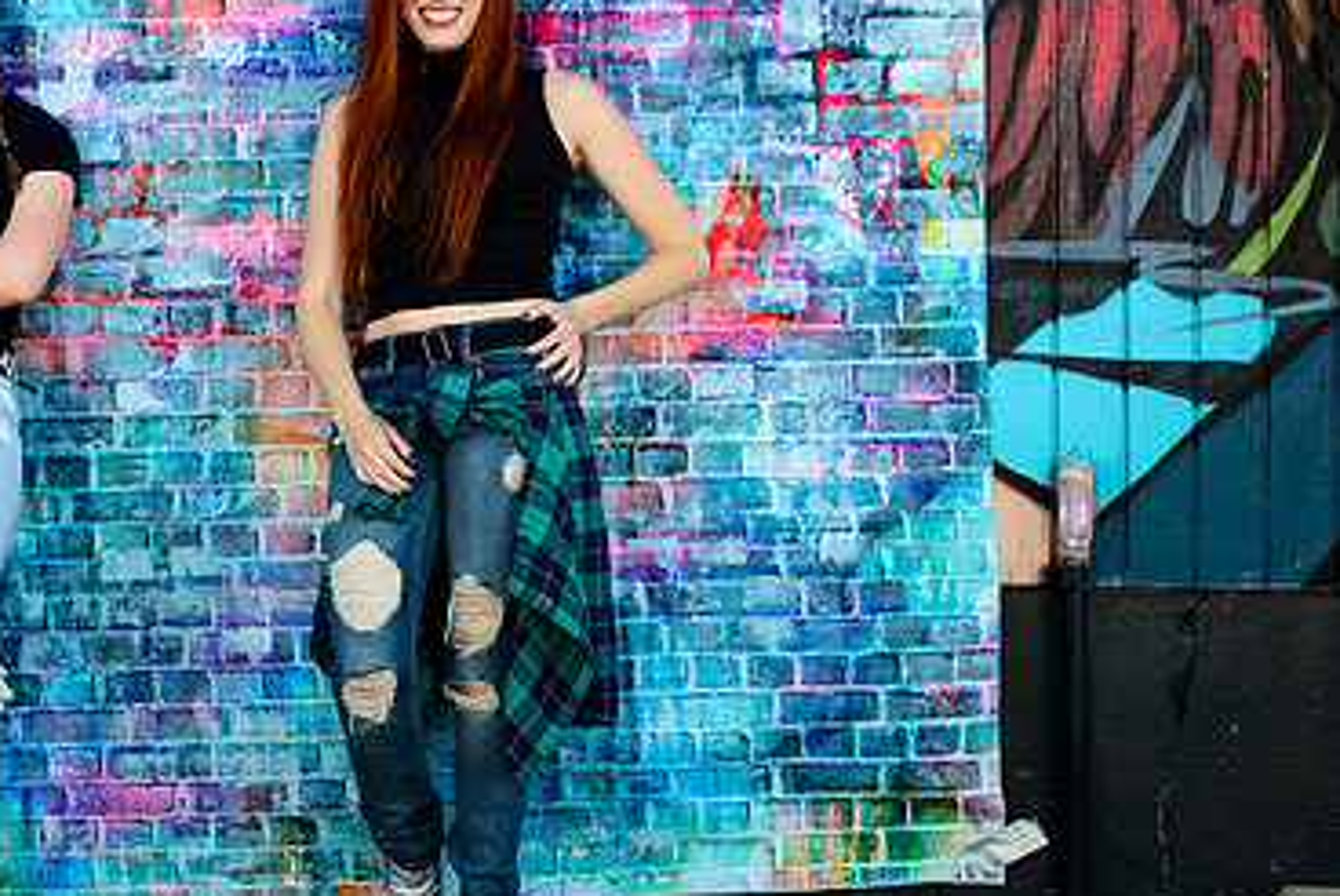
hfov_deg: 14.1
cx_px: 288
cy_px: 399
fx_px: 5401
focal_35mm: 145
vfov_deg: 9.5
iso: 125
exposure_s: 1/320
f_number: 5.6
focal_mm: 92
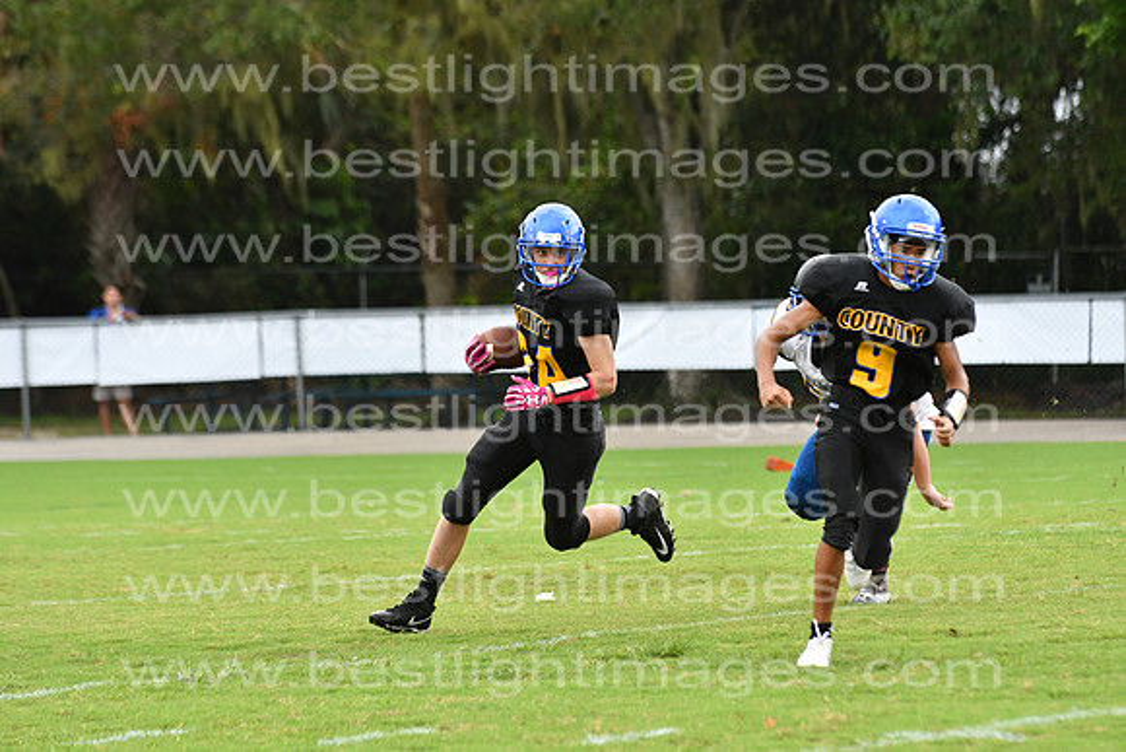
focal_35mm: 210
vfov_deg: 6.5
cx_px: 563
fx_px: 6570
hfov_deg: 9.8
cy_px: 376
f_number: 3.5
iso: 800
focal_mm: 140
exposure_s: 1/1600
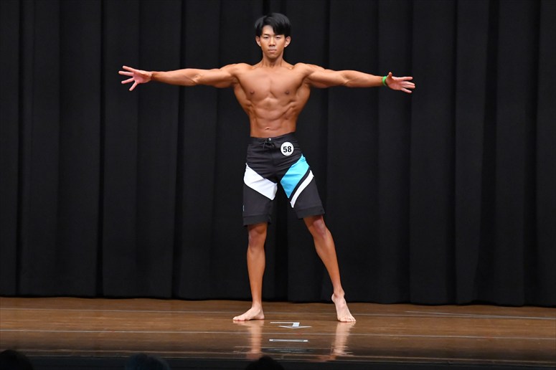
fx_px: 3473
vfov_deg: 6.1
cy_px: 185
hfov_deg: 9.2
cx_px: 278
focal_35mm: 225
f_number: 5.6
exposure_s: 1/400
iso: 8000
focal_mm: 150
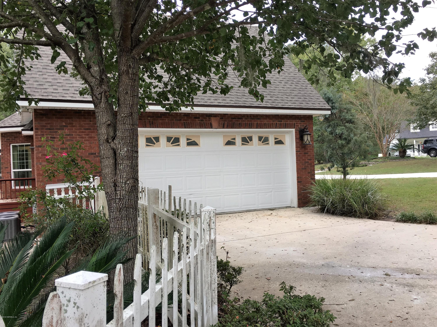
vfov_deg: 48.2
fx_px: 366
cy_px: 164
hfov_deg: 61.7
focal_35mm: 29
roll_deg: +0.1
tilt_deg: +0.1
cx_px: 218
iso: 25
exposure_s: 1/132
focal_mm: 4.15
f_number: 2.2
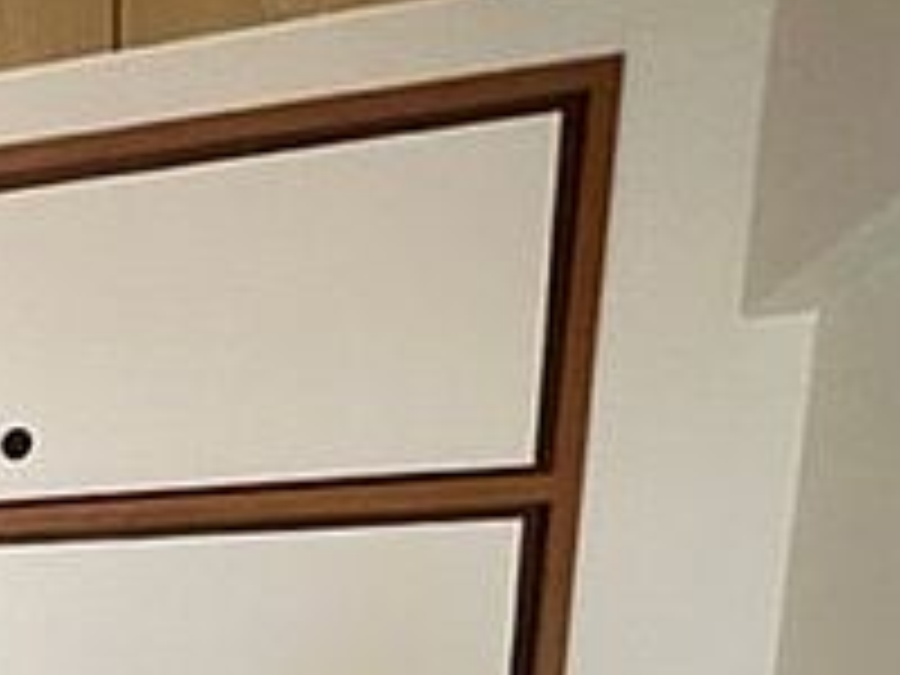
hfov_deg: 36.5
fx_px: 1014
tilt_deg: -4.7
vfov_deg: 28.8
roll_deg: -0.7
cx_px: -189
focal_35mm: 39
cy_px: 914
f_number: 1.8
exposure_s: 1/60
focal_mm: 1.57
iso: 250
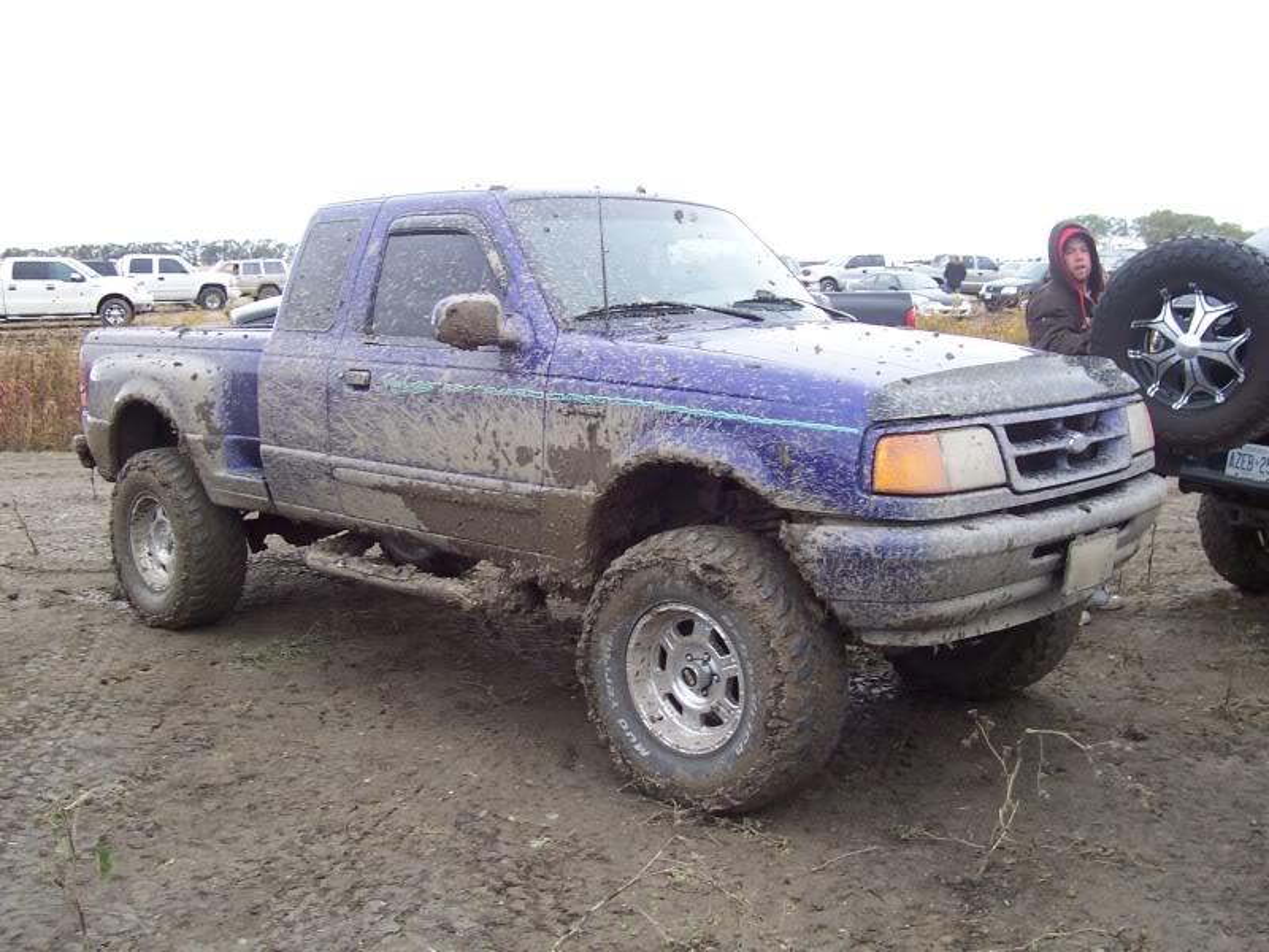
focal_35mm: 37
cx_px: 634
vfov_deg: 38.7
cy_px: 476
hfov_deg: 50.1
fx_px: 1356
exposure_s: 1/60
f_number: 2.8
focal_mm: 5.6
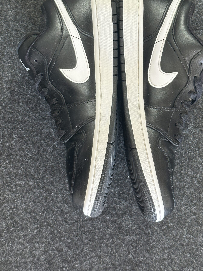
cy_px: 95
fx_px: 532
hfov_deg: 21.6
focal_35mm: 68
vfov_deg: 28.4
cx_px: 118
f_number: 1.78
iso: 160
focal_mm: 6.86
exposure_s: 1/50
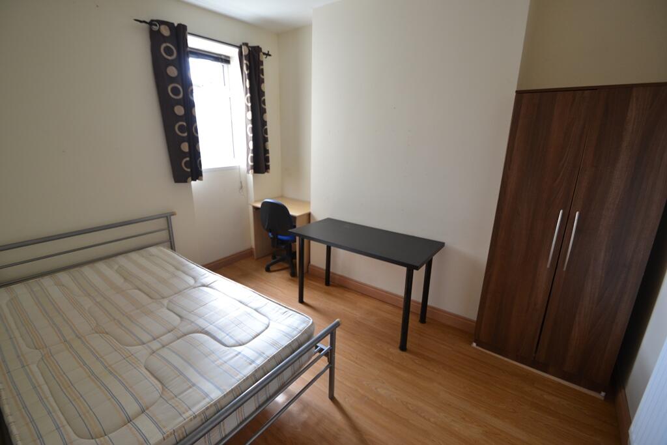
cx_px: 334
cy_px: 222
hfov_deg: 100.4
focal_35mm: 15
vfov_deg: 77.3
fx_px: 278
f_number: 4
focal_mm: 10
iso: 400
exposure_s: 1/60
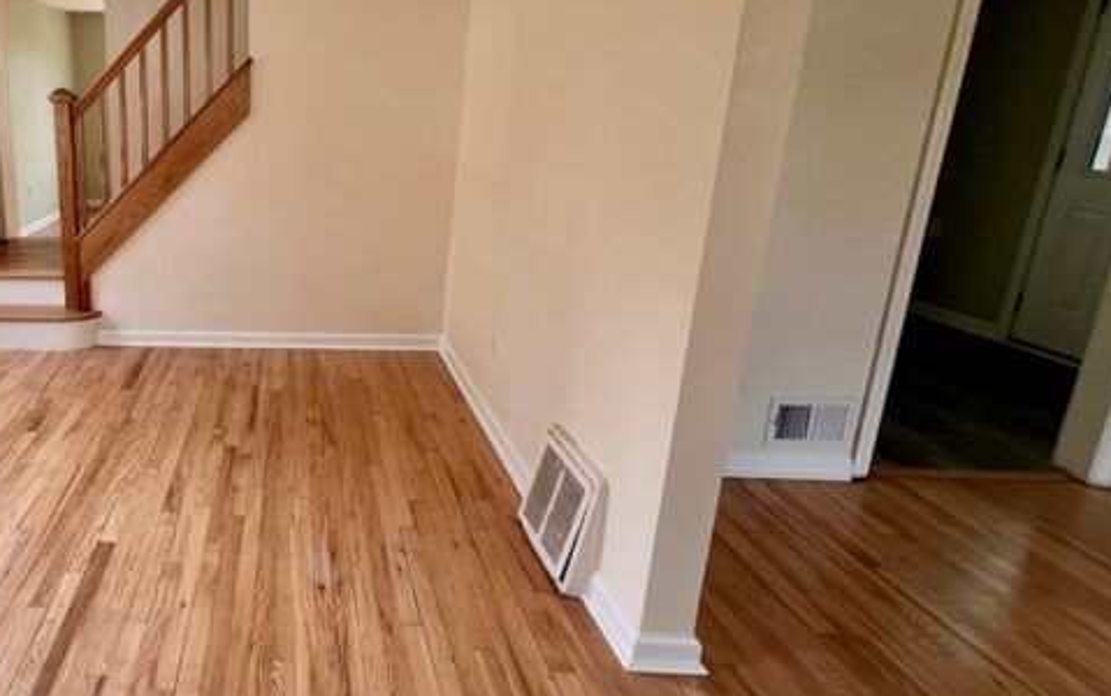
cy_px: 302
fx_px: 697
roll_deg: +0.0
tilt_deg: -13.3
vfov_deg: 52.9
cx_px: 232
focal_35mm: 23
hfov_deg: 70.0
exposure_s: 1/99
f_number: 1.8
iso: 50
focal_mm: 1.57
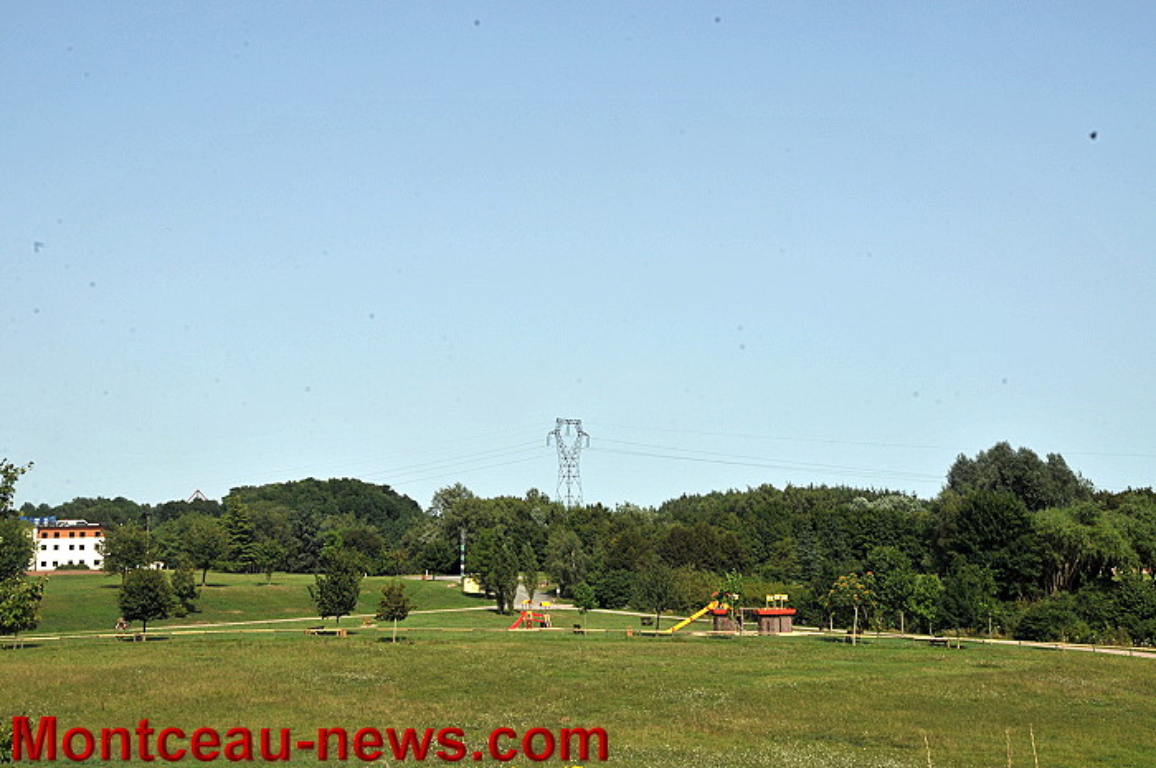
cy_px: 384
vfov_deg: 25.7
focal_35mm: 52
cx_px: 578
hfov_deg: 37.9
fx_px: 1684
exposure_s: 1/125
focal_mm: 35
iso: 200
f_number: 29
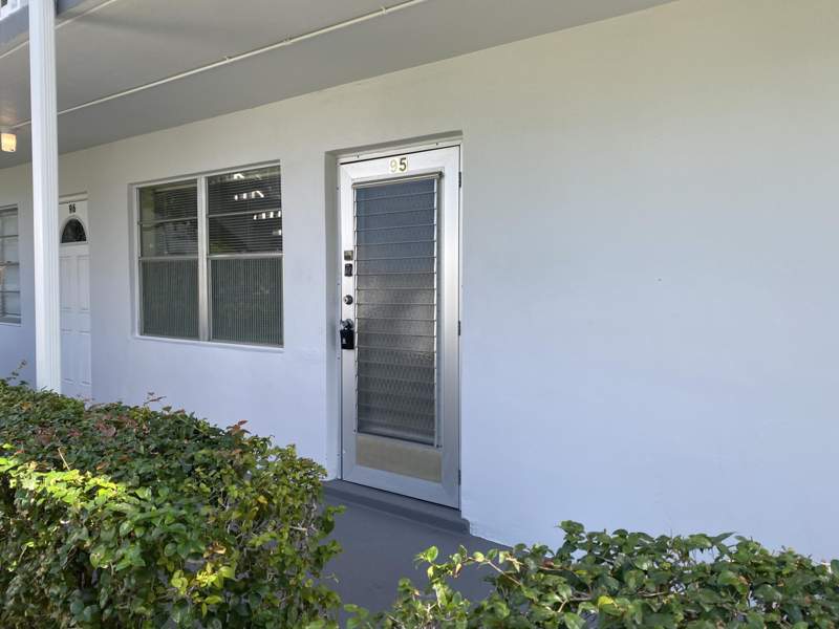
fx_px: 630
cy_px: 314
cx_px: 420
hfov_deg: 67.3
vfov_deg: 53.1
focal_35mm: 26
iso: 32
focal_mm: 4.25
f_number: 1.8
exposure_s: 1/549
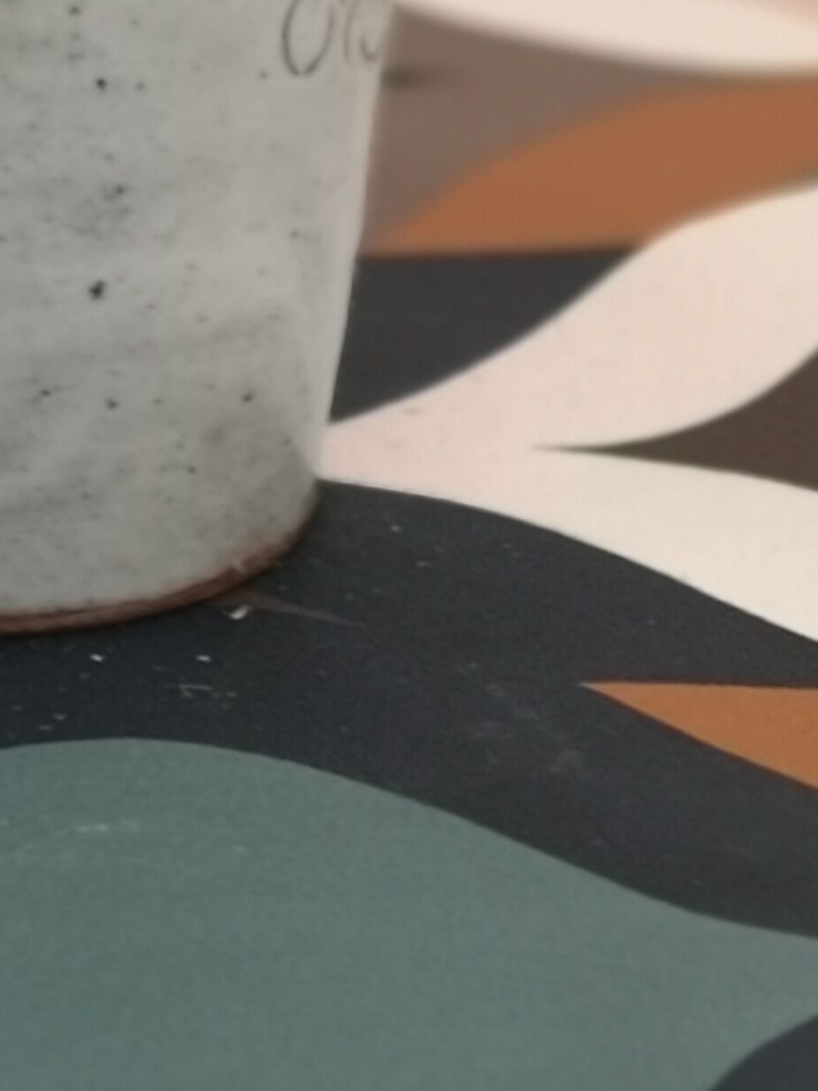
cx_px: -188
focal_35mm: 161
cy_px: 54
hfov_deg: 9.1
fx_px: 5073
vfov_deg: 12.2
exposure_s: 1/33.3
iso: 320
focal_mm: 5.58
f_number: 4
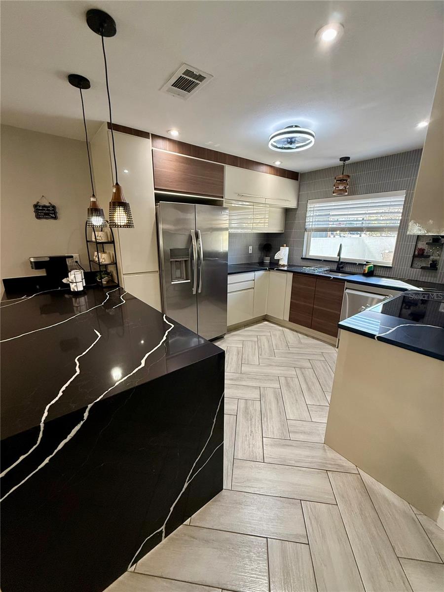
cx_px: 222
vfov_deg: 102.1
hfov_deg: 85.7
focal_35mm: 14
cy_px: 296
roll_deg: -0.6
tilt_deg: -14.0
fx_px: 239
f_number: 2.2
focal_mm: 2.22
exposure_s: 1/120
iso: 250
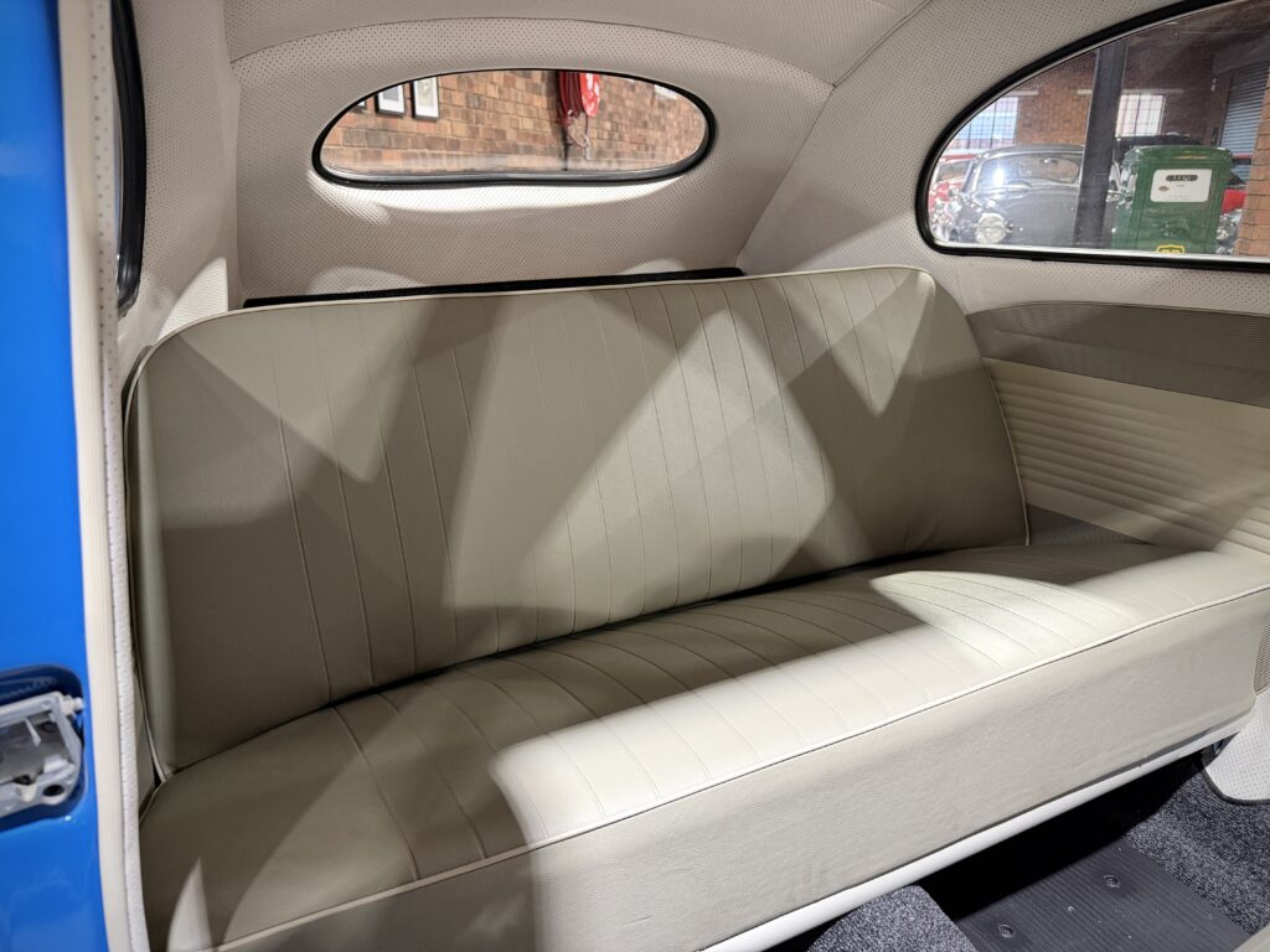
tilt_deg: -18.4
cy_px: 476
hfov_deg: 71.6
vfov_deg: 56.8
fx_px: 881
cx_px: 635
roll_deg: +0.1
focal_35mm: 24
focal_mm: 6.76
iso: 400
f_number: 1.78
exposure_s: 1/50
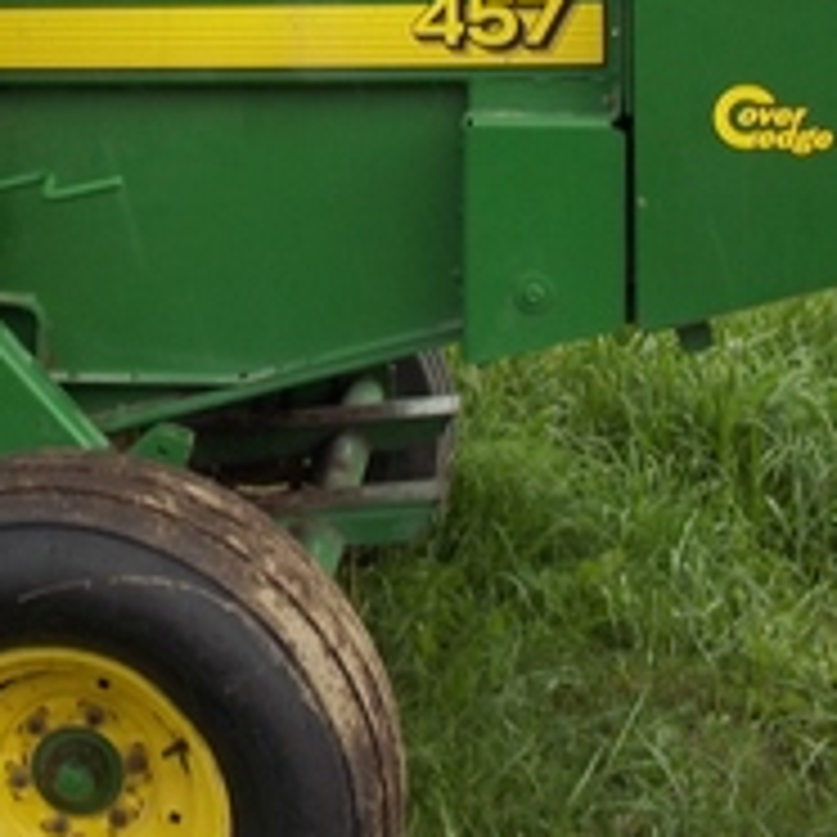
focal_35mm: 93
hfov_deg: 17.9
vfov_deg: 18.3
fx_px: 2544
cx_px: -112
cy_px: 32
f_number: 3.1
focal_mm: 6.5
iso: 80
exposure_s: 1/200
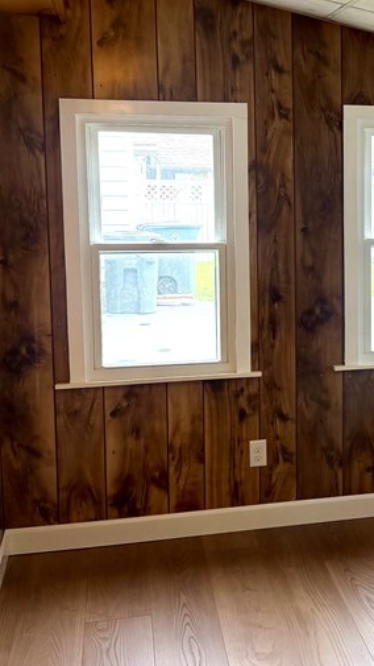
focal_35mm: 53
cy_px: 291
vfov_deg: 39.1
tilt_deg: -5.6
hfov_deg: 21.6
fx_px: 935
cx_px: 402
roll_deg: -0.1
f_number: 1.78
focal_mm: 6.76
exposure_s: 1/154
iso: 200
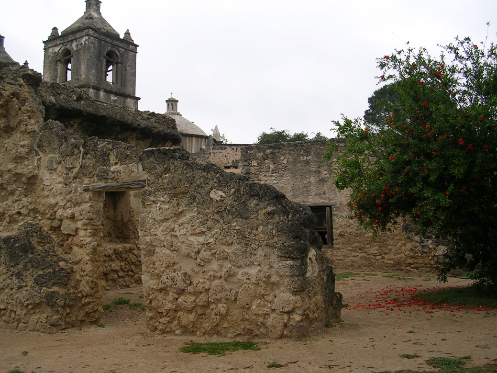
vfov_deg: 36.8
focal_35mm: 39
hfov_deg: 47.9
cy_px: 184
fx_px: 560
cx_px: 252
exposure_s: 1/414
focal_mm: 5.8
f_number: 2.8
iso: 50
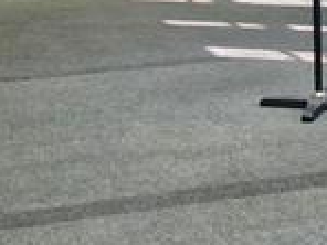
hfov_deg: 15.6
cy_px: -60
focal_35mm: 124
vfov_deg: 11.7
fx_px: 1171
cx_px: 334
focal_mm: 5.54
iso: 250
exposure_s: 1/100
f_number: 1.8
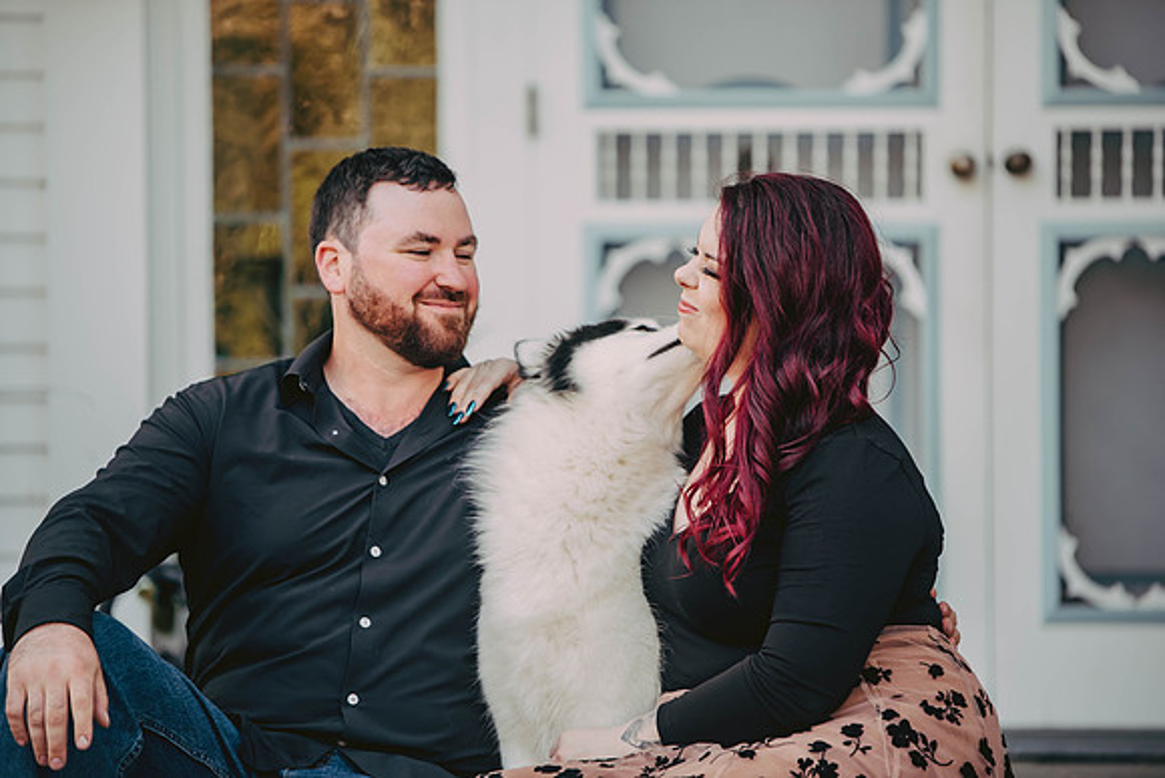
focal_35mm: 185
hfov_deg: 11.1
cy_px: 389
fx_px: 5988
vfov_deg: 7.4
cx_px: 582
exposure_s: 1/320
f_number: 2.8
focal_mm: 185
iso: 400
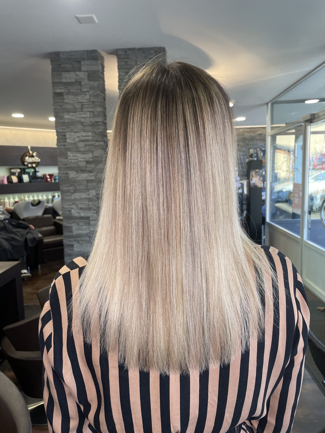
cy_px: 216
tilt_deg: -7.6
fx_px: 325
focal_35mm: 26
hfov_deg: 53.1
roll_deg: +0.3
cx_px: 162
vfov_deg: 67.3
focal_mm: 4.2
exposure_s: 1/100
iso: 80
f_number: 1.6
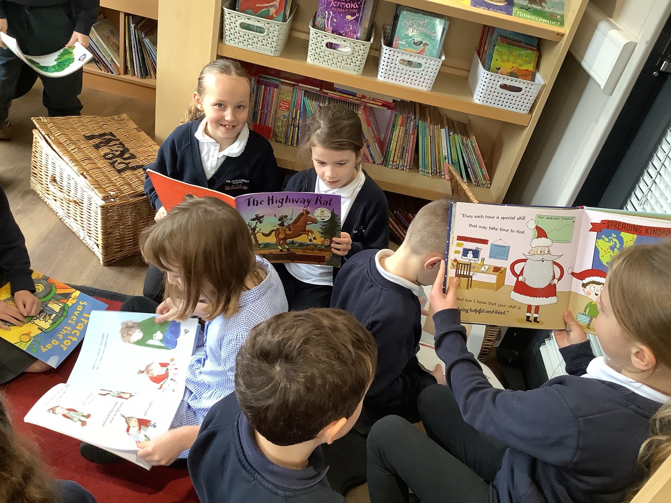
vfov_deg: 45.4
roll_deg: -13.5
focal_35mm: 31
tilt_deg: -34.0
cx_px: 336
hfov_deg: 58.4
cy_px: 252
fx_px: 601
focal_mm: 3.3
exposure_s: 1/50
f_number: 2.4
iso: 160
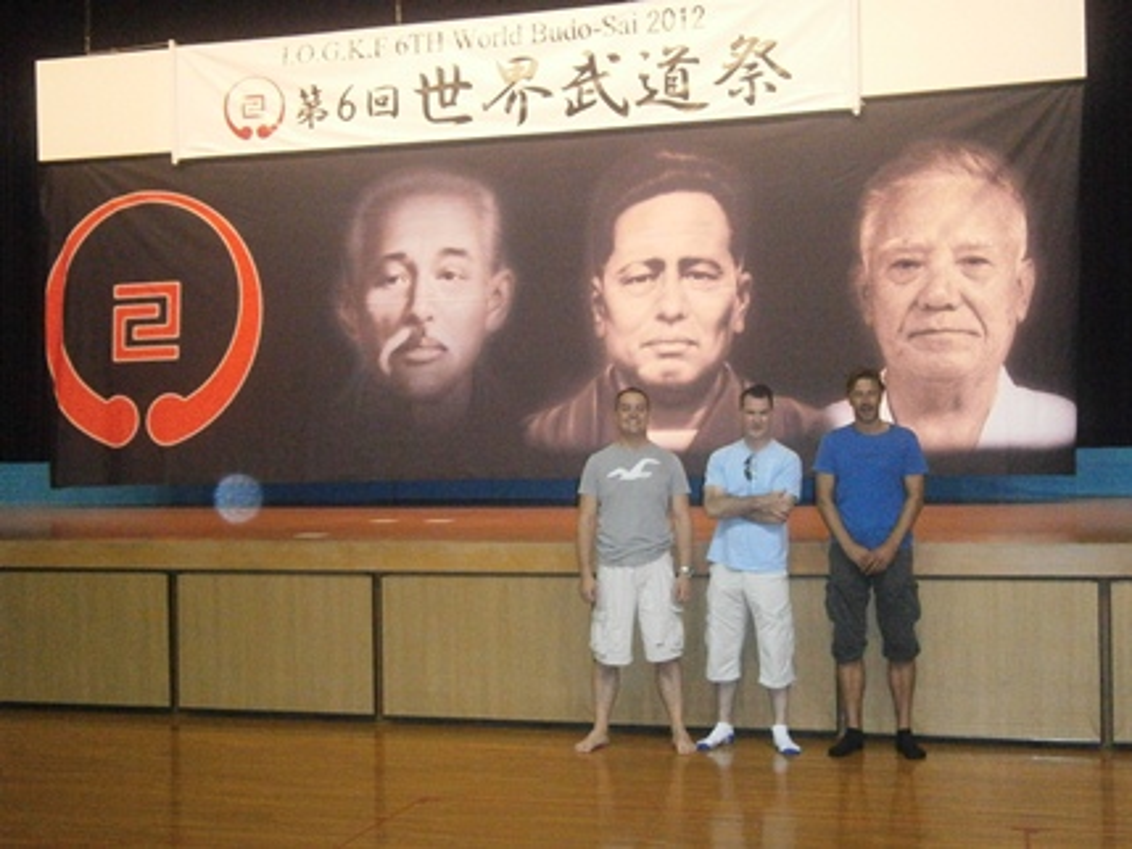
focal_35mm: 47
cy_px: 424
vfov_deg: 30.9
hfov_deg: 40.4
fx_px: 1537
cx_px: 566
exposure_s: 1/40
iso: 800
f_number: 3.4
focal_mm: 8.3
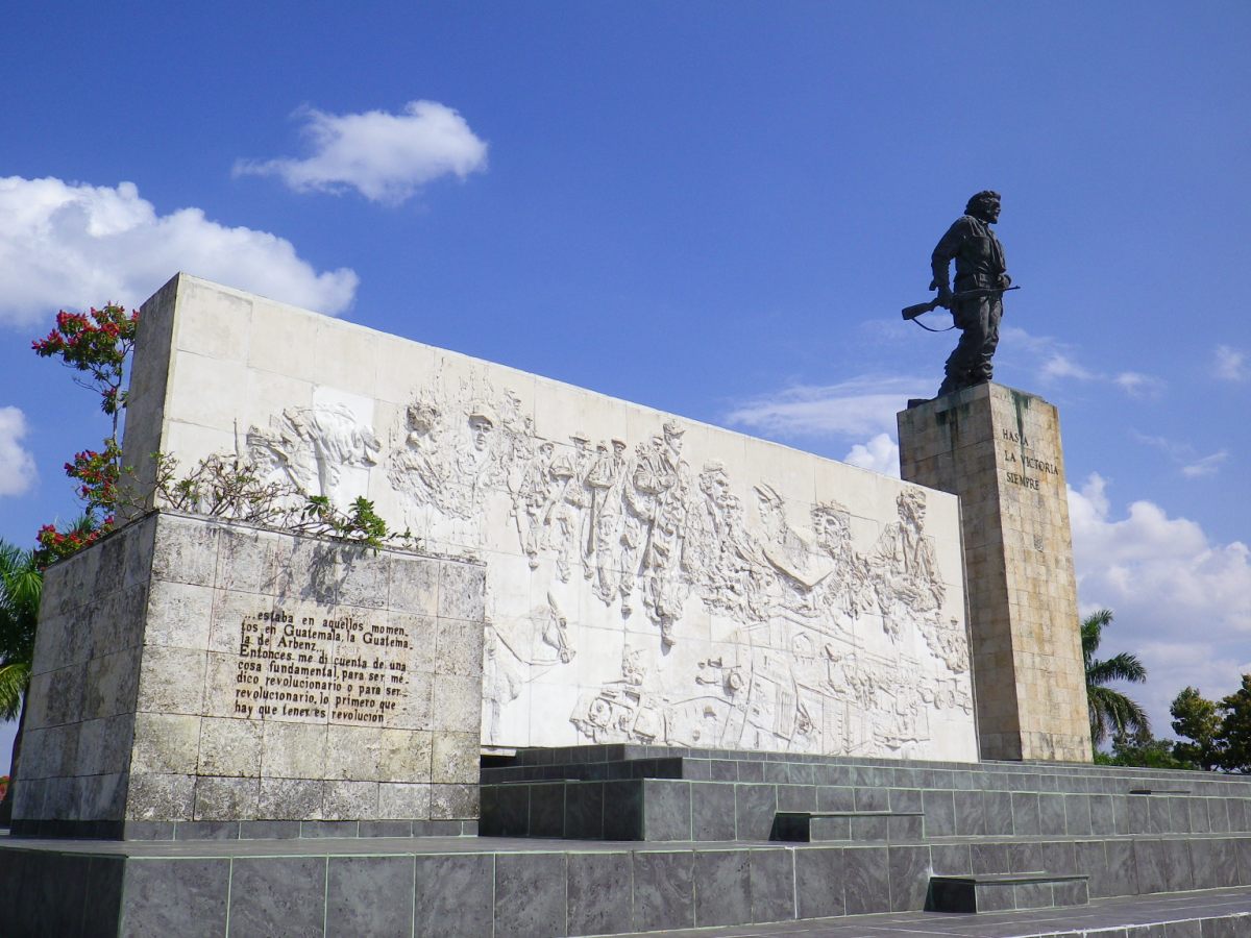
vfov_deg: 41.8
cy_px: 469
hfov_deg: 54.0
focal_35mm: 34
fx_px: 1229
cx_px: 626
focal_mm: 6.1
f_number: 9.2
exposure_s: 1/200
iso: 80
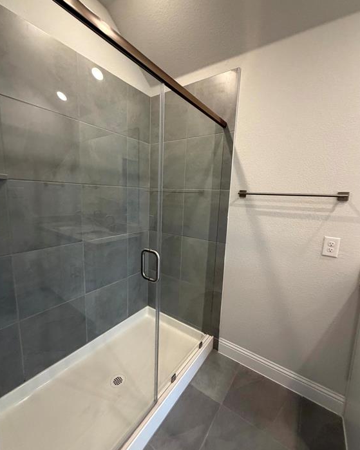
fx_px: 200
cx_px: 178
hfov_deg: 84.0
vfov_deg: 96.8
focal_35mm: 15
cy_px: 226
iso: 250
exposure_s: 1/120
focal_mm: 2.22
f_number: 2.2
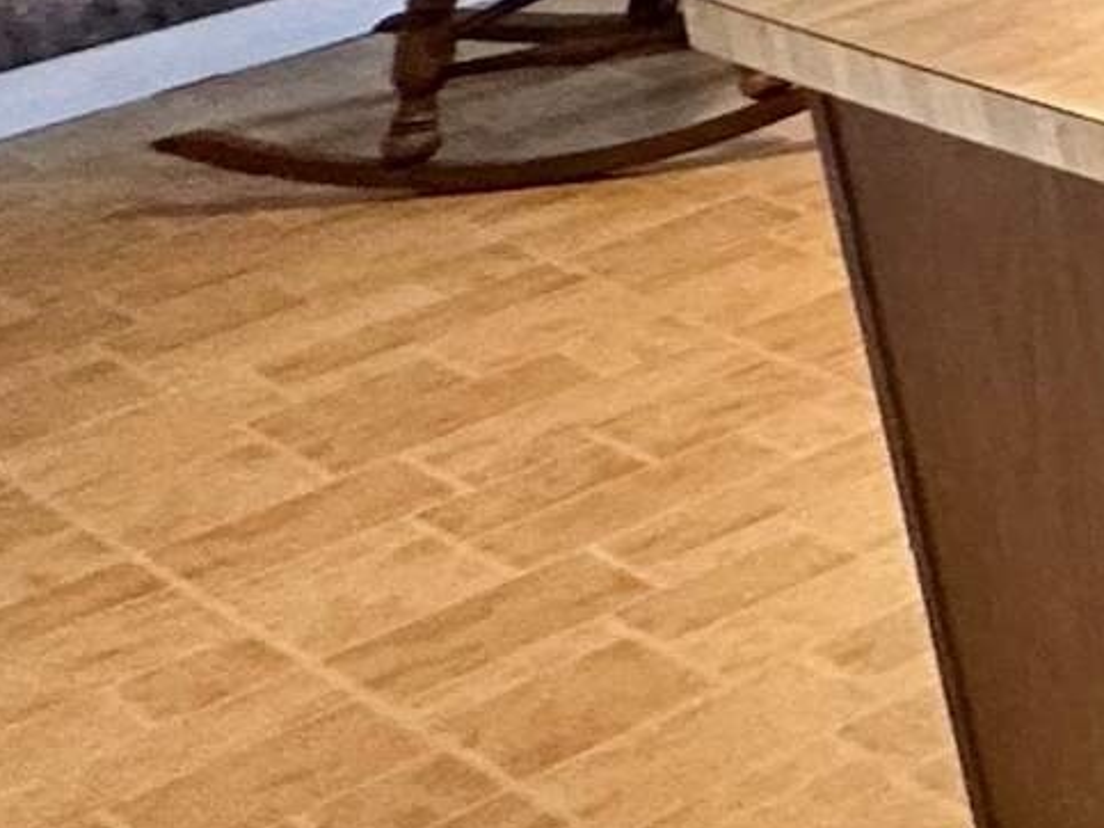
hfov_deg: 11.1
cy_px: -753
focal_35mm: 89
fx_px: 2838
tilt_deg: -8.8
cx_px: 3429
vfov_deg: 14.3
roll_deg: +3.8
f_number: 2.2
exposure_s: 1/60
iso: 400
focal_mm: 2.22
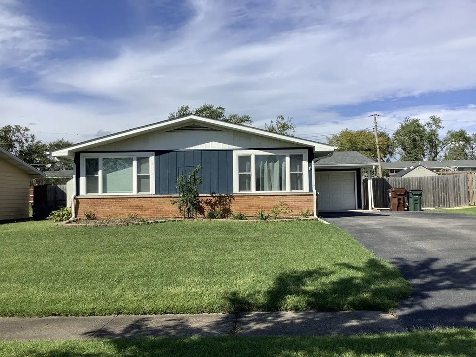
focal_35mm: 31
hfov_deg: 58.4
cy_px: 178
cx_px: 238
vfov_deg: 45.4
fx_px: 426
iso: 25
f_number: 2.4
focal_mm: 3.3
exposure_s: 1/1894
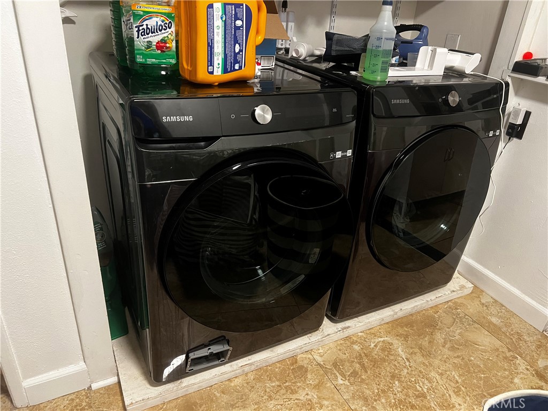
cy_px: 206
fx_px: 412
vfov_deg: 53.1
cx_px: 274
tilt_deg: -28.4
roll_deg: -4.1
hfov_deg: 67.3
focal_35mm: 26
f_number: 1.5
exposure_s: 1/60
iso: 500
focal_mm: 5.7
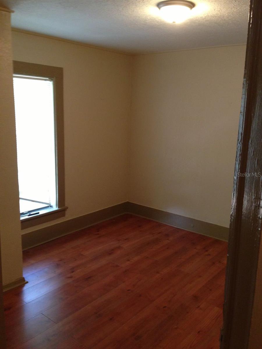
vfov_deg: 55.4
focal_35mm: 33
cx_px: 131
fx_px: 333
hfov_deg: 42.9
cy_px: 174
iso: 200
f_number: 2.4
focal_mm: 4.13
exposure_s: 1/20
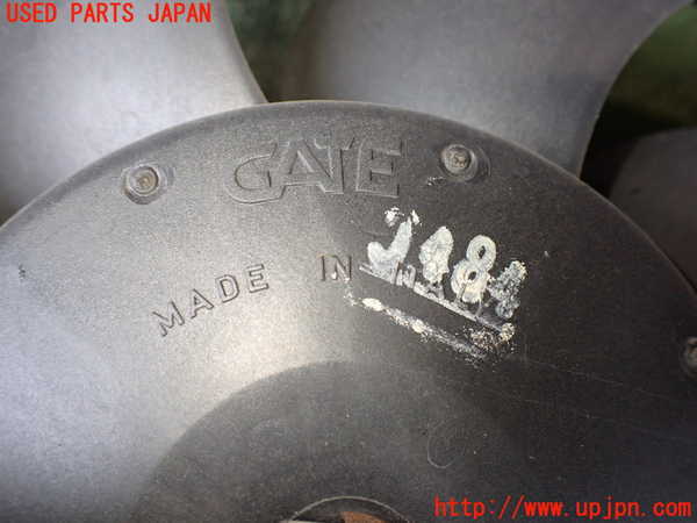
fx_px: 604
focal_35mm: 30
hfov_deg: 60.0
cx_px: 348
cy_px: 262
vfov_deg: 46.8
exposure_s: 1/125
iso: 500
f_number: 2.3
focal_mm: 5.4
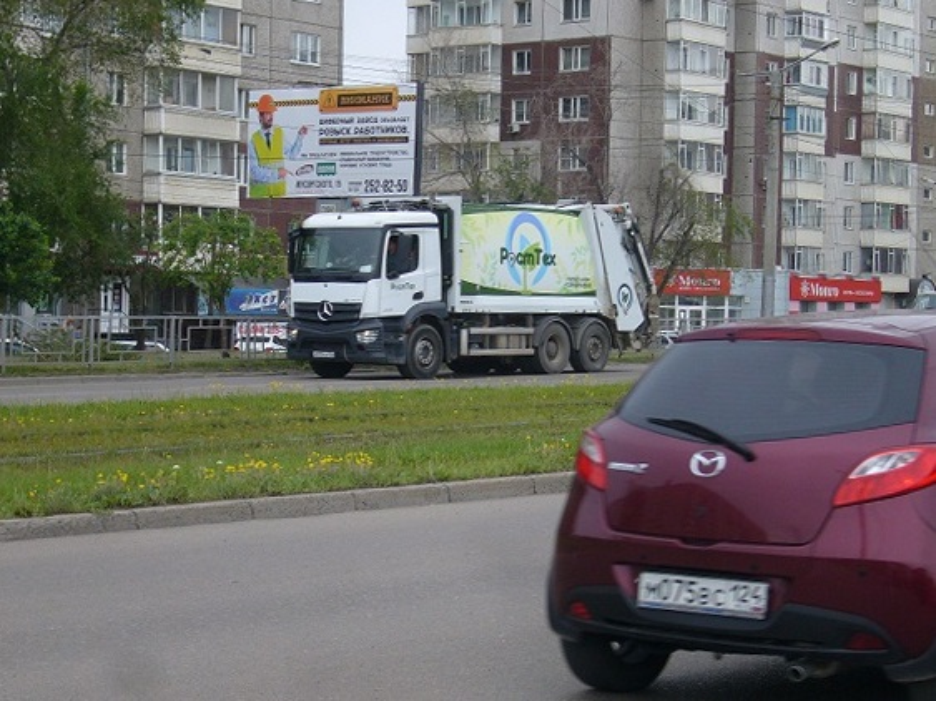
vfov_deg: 18.7
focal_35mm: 79
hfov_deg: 24.7
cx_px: 468
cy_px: 350
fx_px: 2136
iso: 100
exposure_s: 1/250
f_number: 4.3
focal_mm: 13
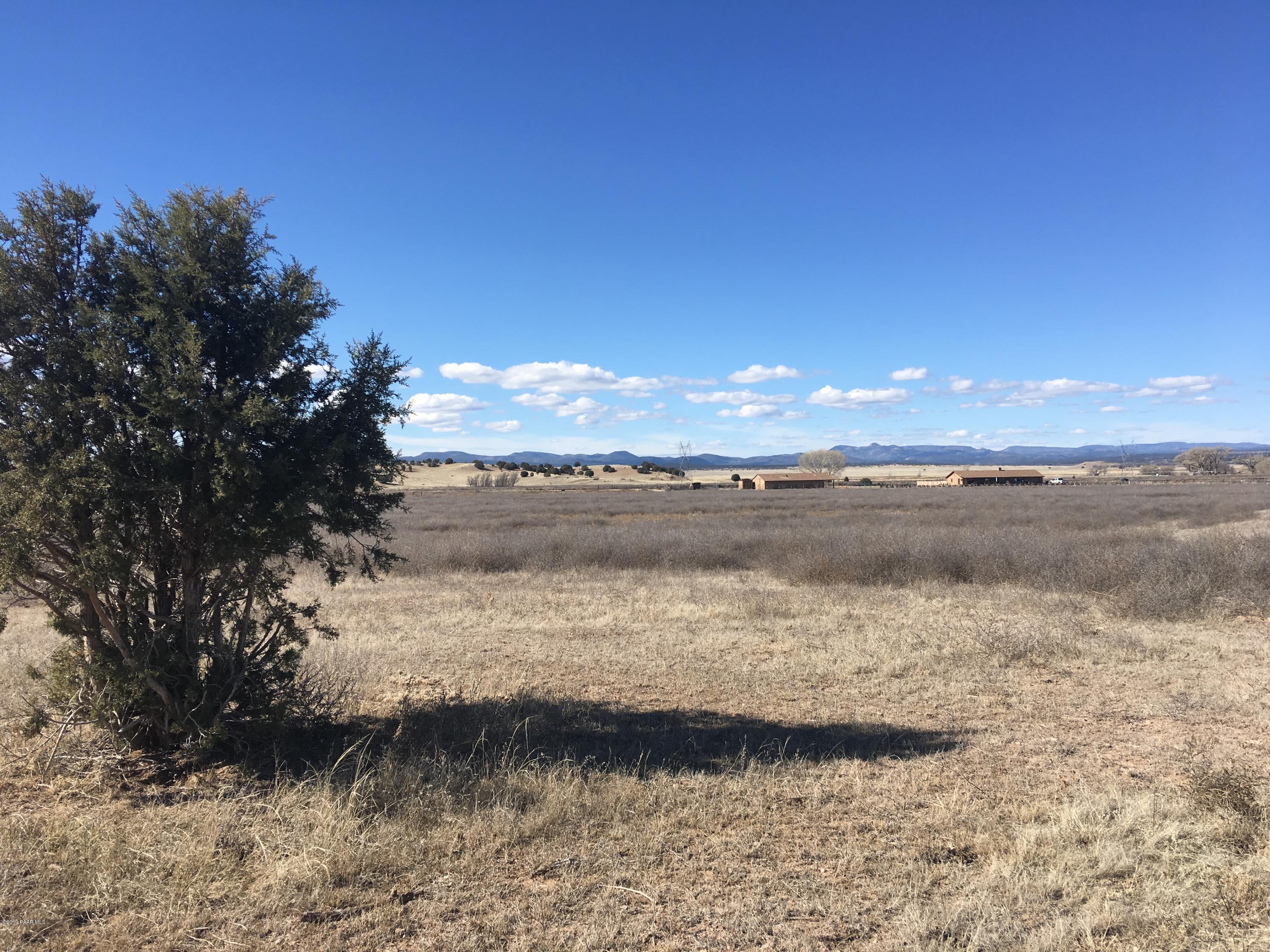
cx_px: 635
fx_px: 1064
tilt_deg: +1.9
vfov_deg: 48.2
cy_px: 476
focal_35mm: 29
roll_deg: +1.2
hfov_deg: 61.7
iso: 25
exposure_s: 1/1672
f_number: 2.2
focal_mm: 4.15
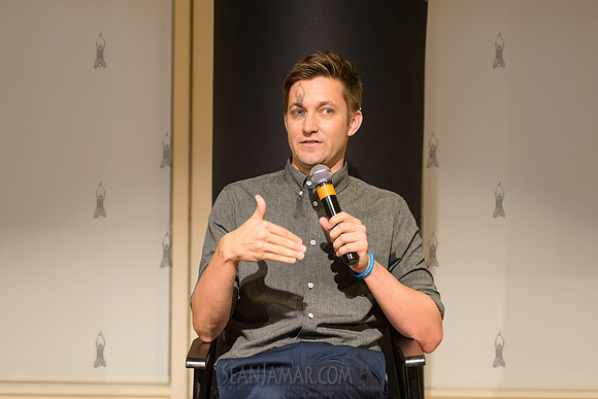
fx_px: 1329
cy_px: 200
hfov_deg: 25.4
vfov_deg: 17.1
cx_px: 299
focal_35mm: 80
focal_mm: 80
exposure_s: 1/250
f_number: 4
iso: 2500
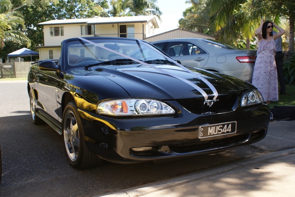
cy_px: 98
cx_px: 148
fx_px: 320
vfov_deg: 34.3
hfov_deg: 49.5
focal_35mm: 39
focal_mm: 26
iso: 100
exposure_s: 1/80
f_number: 7.1
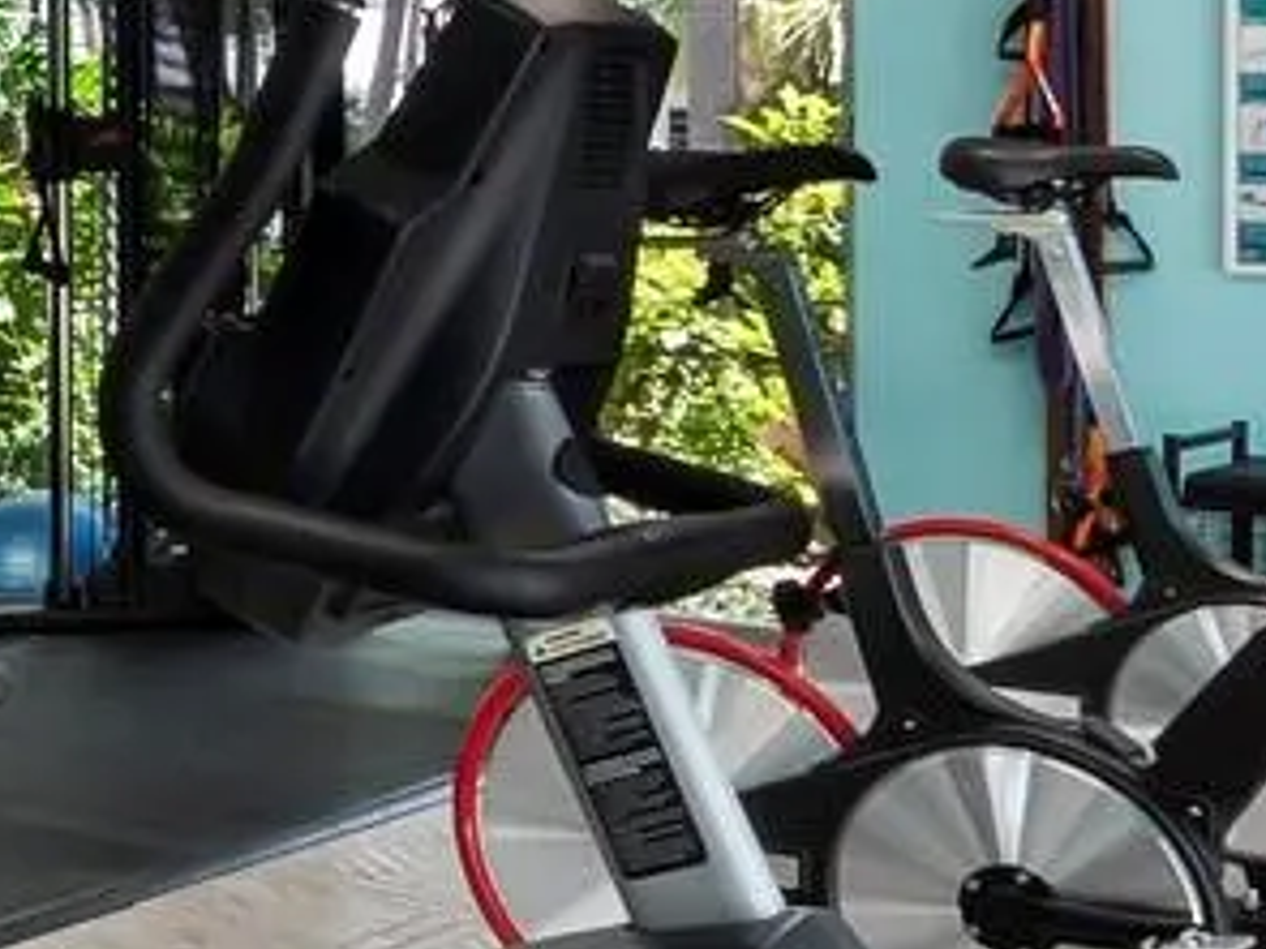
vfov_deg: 19.1
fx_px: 2778
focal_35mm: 76
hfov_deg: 20.2
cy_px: 127
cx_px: -865
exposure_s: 1/8
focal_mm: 7
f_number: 11
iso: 400
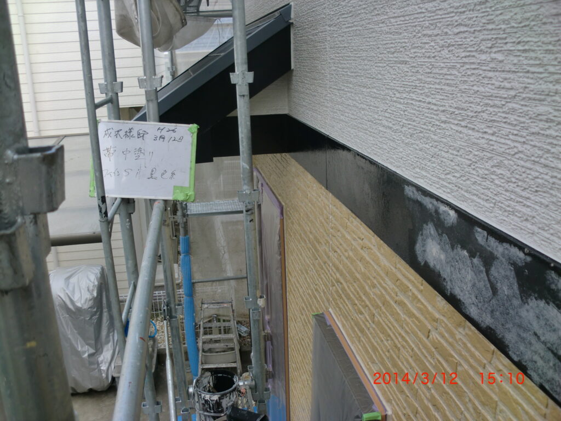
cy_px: 210
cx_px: 280
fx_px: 567
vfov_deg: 40.7
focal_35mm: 35
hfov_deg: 52.6
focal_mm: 6.3
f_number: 3.1
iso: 64
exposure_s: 1/250
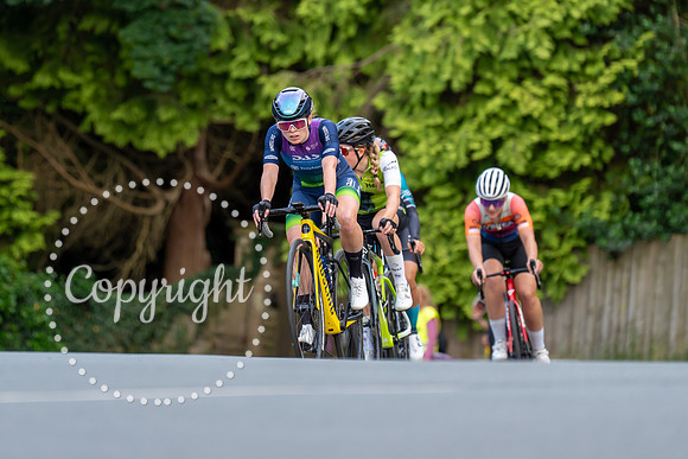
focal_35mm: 245
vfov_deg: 5.6
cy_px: 128
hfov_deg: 8.4
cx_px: 281
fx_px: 4690
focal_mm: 165
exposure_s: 1/500
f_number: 2.8
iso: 640
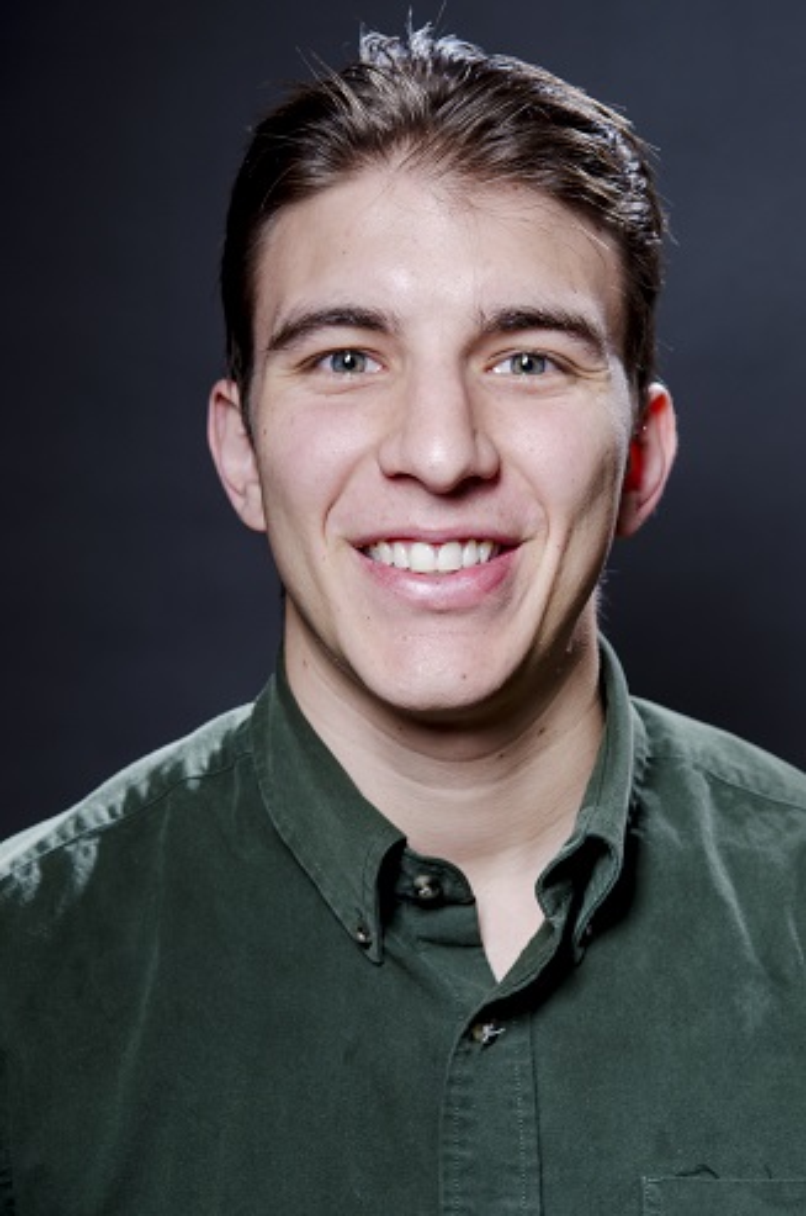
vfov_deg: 28.1
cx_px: 403
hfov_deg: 18.9
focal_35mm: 72
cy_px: 608
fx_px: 2426
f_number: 7.1
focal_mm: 48
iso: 100
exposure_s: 1/125
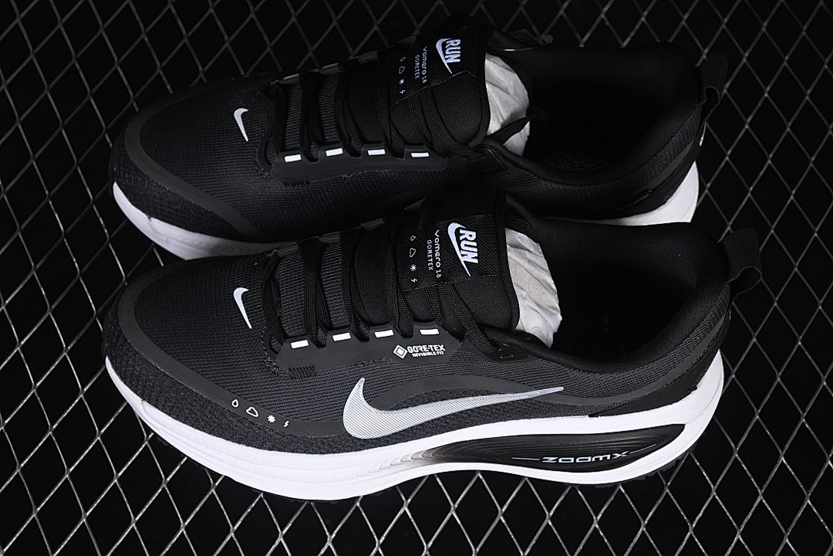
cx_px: 416
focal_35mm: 75
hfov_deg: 27.0
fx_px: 1735
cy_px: 278
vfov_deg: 18.2
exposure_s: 1/60
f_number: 6.3
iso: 160
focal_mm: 50
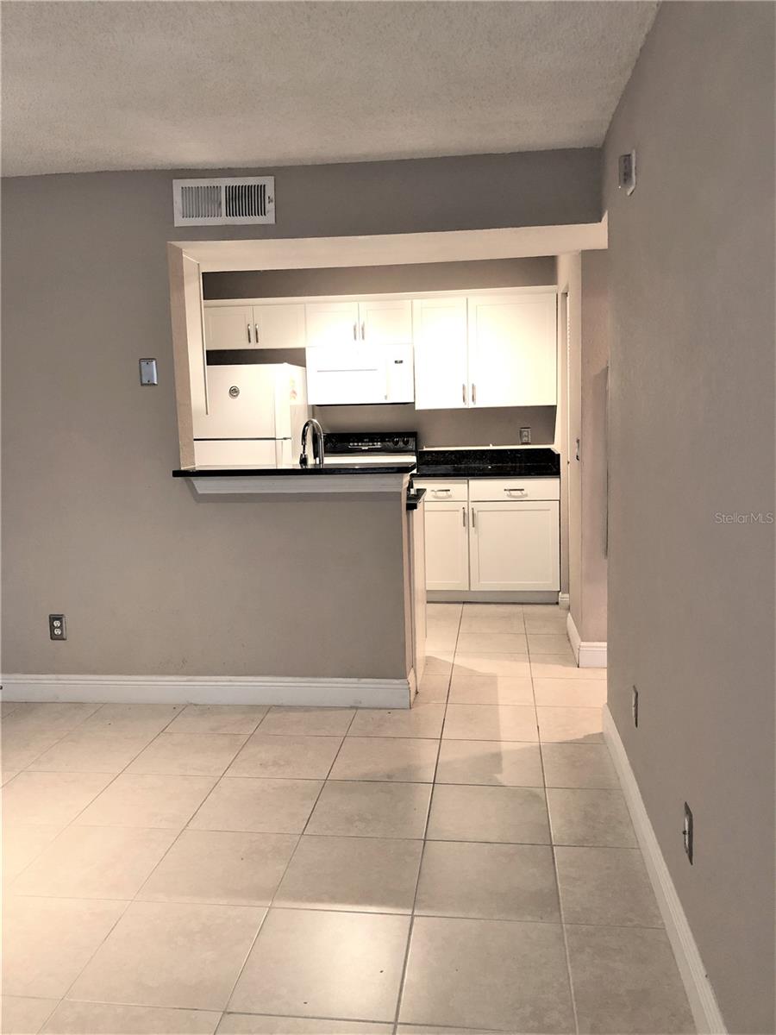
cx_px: 388
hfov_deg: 49.7
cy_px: 518
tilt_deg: -6.6
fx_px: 837
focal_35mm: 28
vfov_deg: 63.4
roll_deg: +1.6
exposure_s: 1/15
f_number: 1.8
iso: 64
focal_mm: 3.99
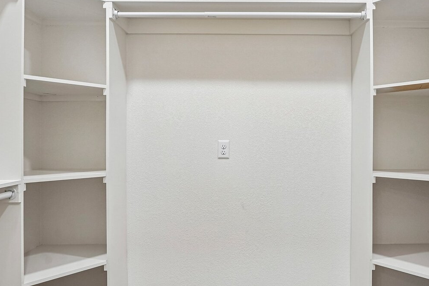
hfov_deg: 67.5
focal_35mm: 27
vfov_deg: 48.2
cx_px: 243
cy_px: 138
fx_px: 320
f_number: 8
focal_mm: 16.5
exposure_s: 1/20
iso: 400
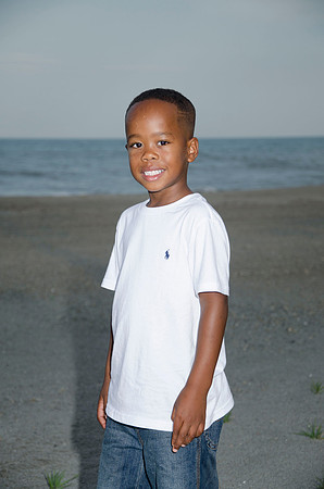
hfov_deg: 13.0
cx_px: 162
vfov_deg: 19.5
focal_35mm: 105
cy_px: 244
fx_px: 1424
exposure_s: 1/250
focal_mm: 70
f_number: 5.6
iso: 100
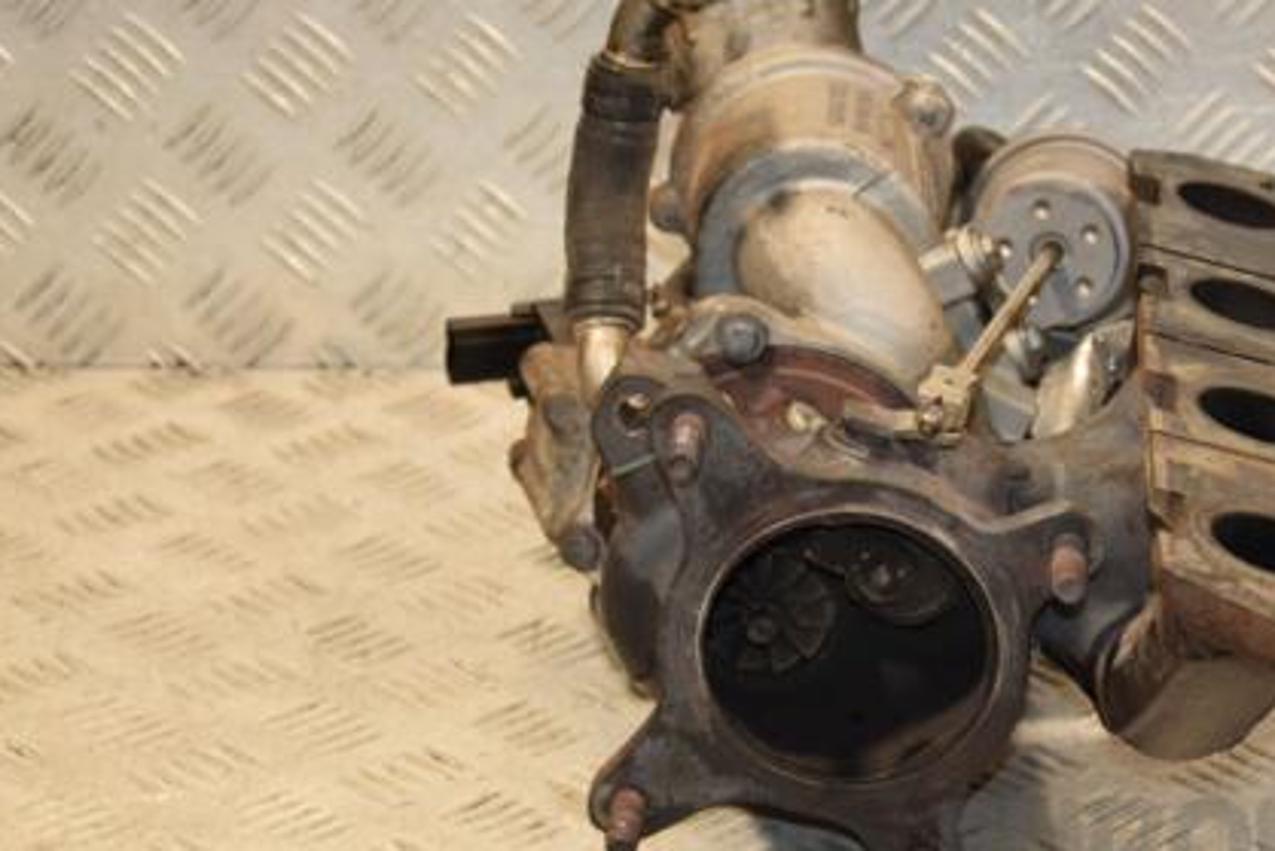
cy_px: 439
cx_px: 882
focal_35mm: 112
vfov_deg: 12.2
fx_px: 3968
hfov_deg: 18.2
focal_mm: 52
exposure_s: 1/160
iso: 800
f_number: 5
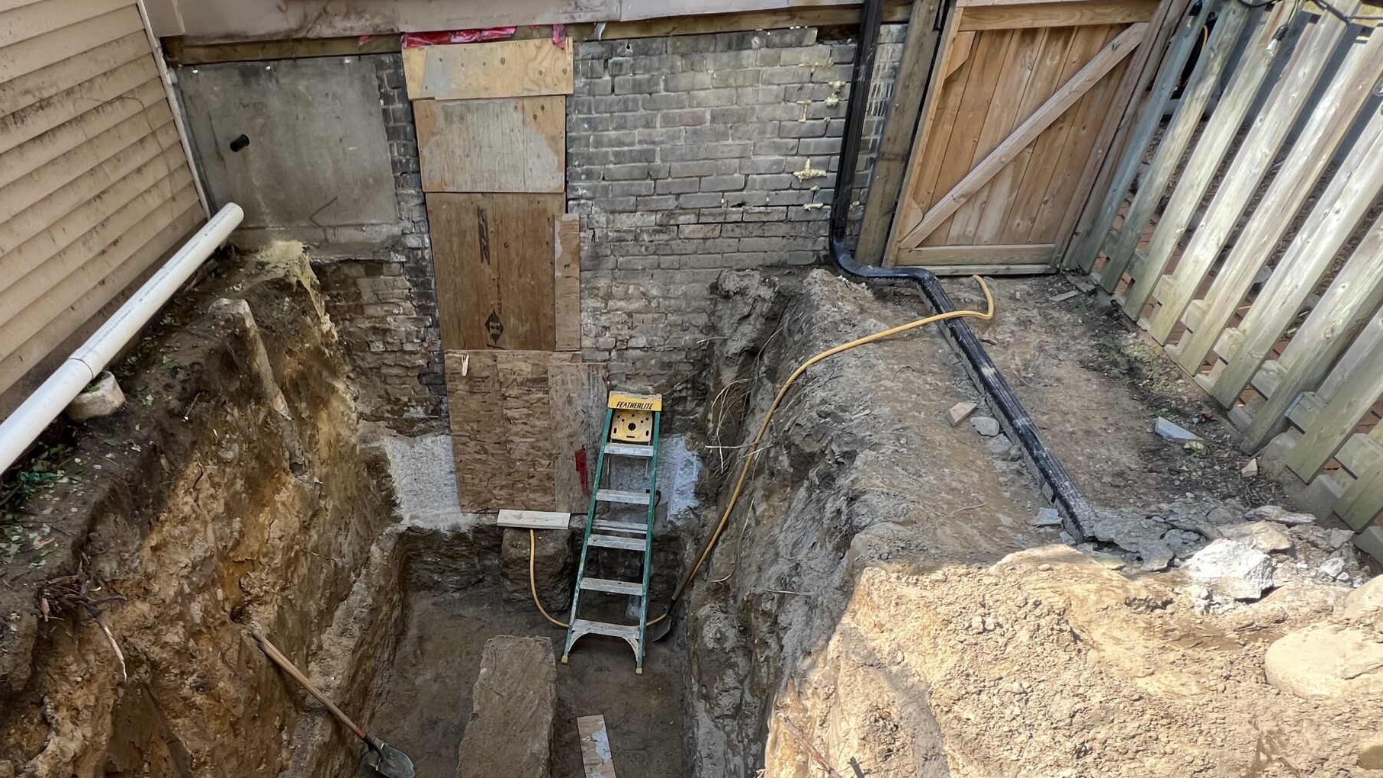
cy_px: 658
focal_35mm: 20
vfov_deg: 51.2
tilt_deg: -46.2
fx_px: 733
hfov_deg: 85.1
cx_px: 526
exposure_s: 1/163
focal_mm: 1.57
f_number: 1.8
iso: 32
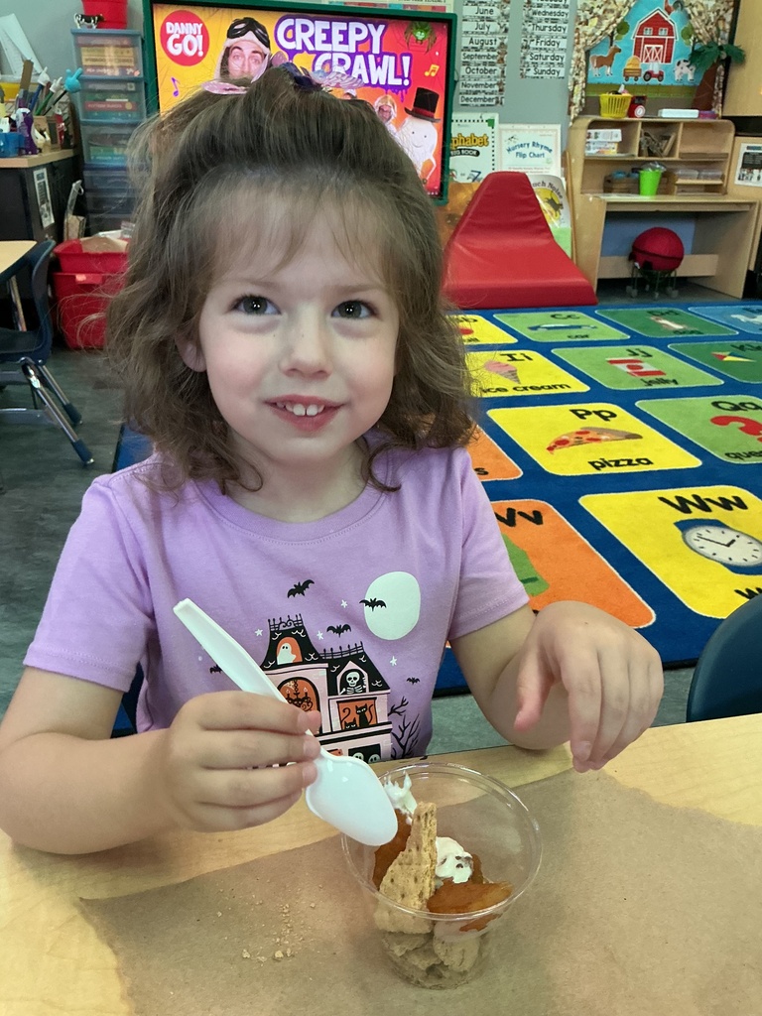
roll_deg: -2.4
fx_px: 851
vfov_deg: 61.7
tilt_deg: -25.2
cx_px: 381
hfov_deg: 48.2
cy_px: 508
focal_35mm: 29
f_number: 1.8
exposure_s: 1/60
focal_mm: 3
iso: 160
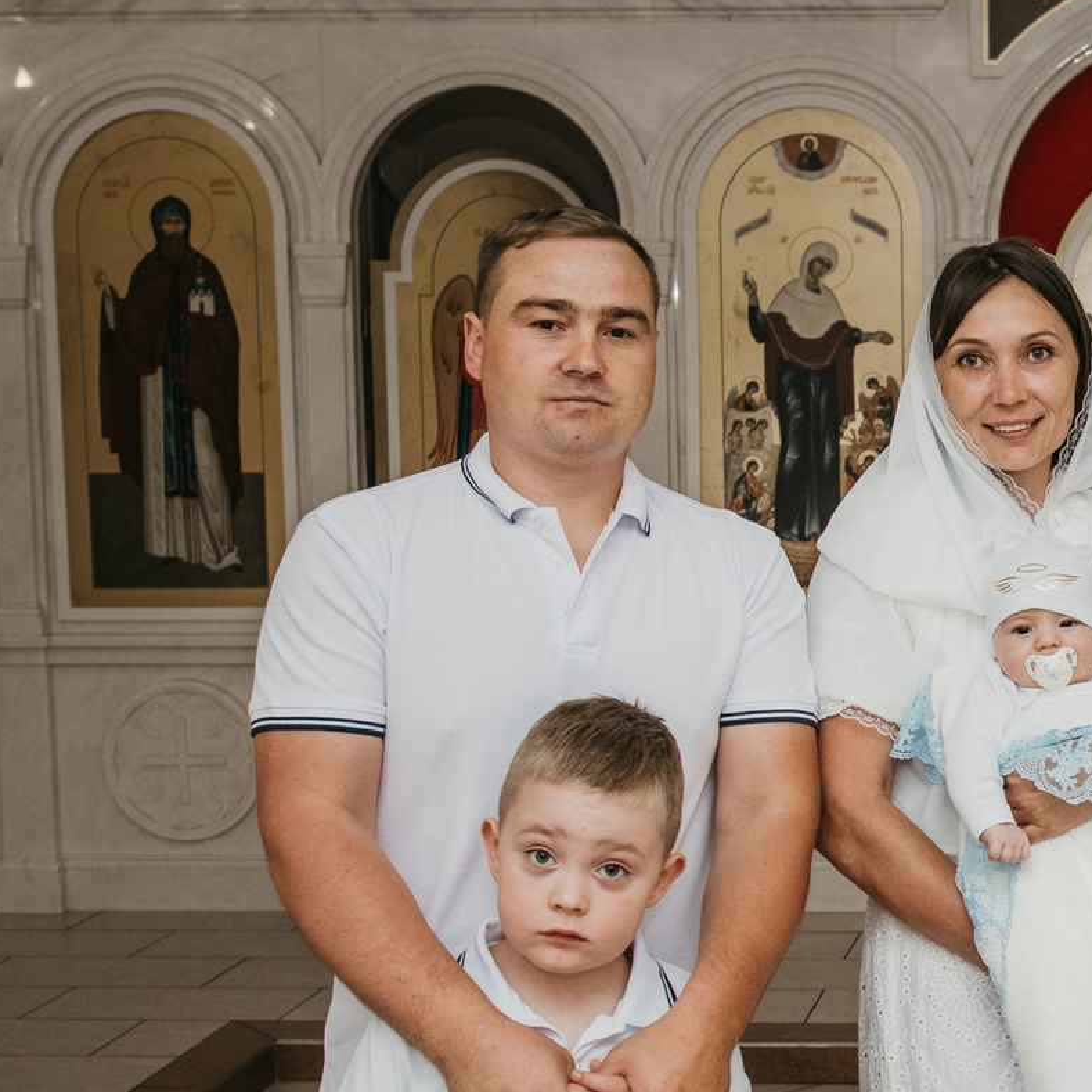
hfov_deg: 22.1
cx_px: 1265
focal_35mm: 73
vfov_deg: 23.6
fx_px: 2605
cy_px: 644
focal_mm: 26
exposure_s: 1/160
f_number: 4.5
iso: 320
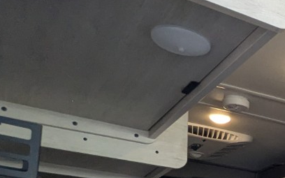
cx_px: 417
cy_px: 274
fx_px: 450
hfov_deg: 26.5
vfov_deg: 19.3
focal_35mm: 58
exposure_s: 1/165
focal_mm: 2.35
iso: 222
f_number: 2.2
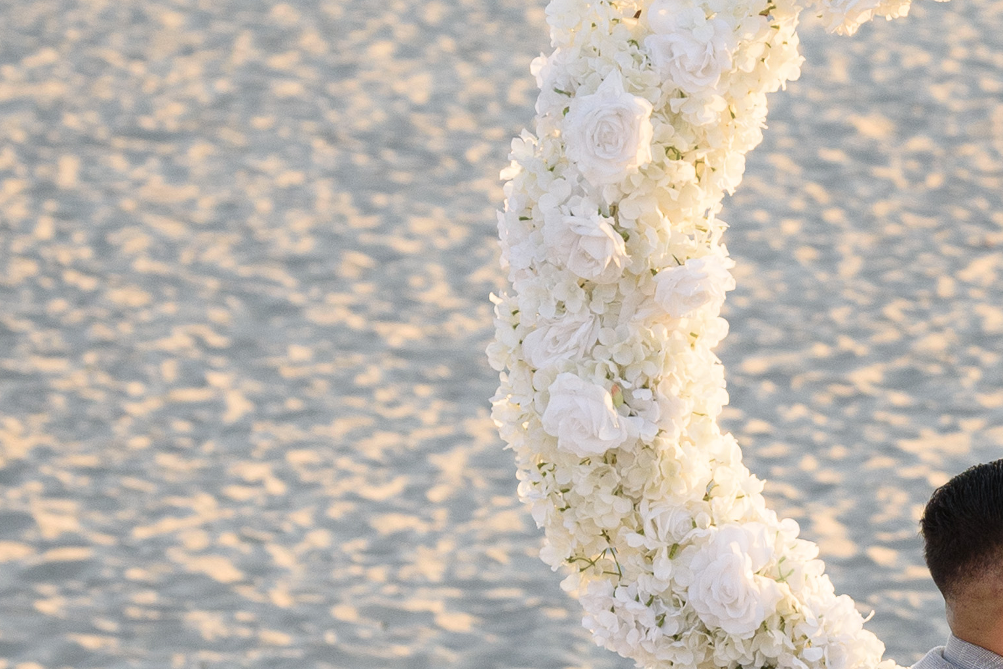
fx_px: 12705
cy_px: 809
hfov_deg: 4.5
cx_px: 1543
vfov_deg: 3.0
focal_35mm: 456
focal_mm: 116
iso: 400
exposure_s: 1/320
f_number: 5.6
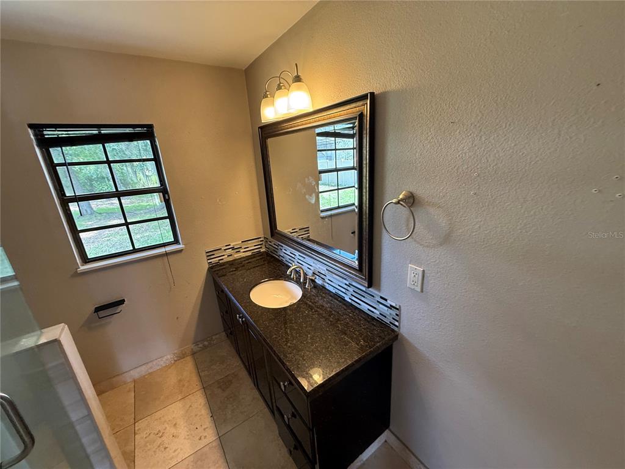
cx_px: 312
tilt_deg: -11.3
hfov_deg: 102.1
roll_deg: +4.3
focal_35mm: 14
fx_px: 253
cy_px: 234
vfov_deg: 85.7
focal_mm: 2.22
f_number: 2.2
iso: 200
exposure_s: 1/60
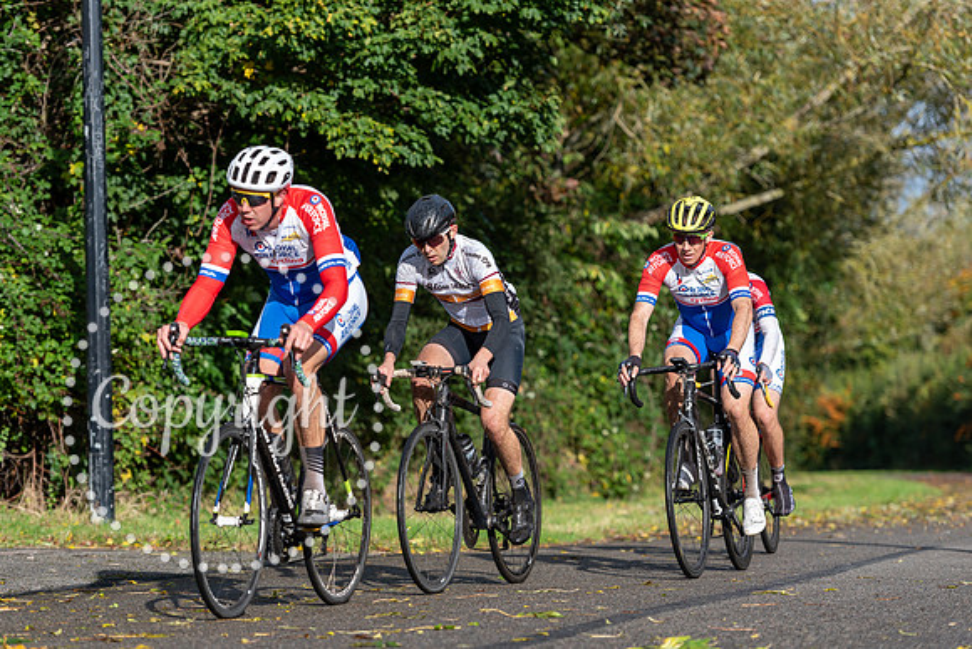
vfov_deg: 10.6
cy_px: 324
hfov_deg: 15.8
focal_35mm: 130
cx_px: 486
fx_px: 3511
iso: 200
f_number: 3.5
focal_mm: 130
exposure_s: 1/2000
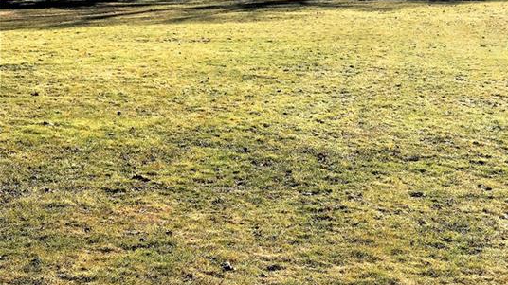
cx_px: 272
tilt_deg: -7.1
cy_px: 96
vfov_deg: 13.6
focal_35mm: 89
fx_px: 1198
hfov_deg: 23.9
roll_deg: -0.9
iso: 20
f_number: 2.8
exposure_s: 1/1259
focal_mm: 6.6
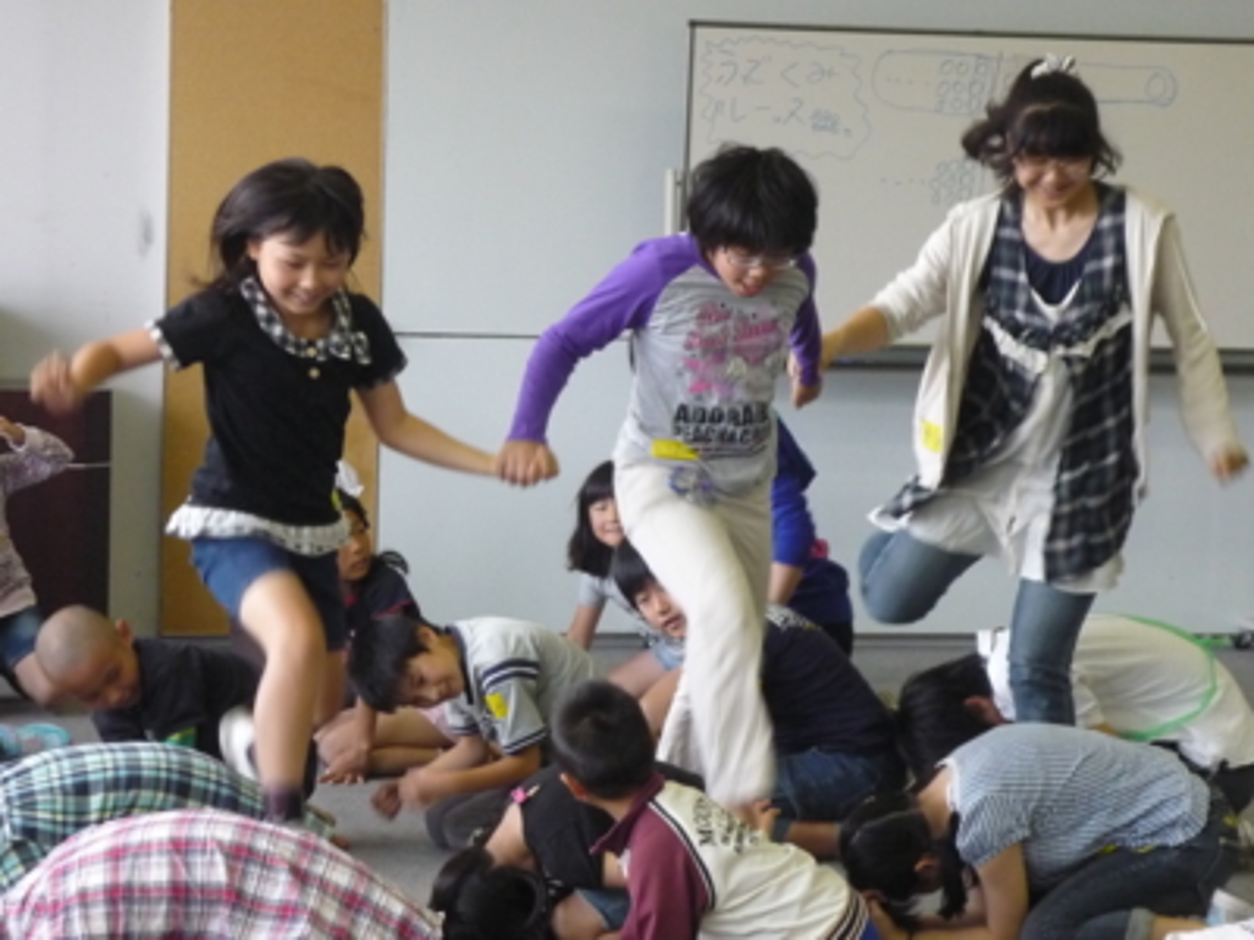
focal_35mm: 105
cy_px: 470
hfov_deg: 18.7
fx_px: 3804
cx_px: 627
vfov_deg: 14.1
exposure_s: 1/60
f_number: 4.4
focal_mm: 13.6
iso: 400
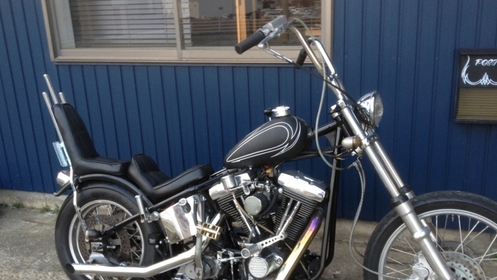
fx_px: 567
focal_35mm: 43
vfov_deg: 27.6
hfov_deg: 47.3
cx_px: 267
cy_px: 171
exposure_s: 1/30
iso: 64
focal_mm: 4.28
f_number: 2.4
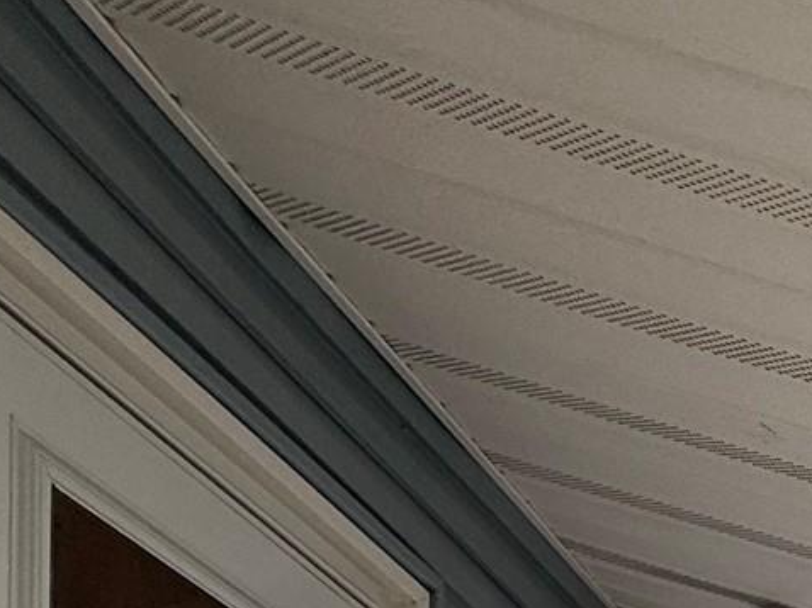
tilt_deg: +0.7
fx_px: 1407
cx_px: 1201
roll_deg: -0.5
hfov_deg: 25.0
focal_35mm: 60
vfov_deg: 17.5
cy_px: 1213
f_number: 2.2
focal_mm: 2.22
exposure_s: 1/229
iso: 64
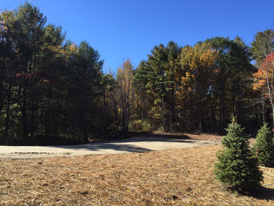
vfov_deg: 48.2
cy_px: 103
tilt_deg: +5.3
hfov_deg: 61.7
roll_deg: -2.5
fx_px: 230
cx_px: 137
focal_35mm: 29
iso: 32
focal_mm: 4.15
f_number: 2.2
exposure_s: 1/989
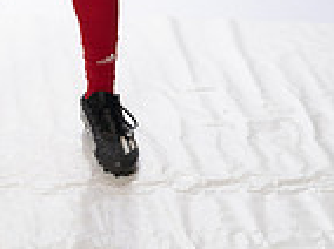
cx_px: 31
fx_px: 1233
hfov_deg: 15.2
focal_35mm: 128
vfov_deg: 10.6
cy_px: -256
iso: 400
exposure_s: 1/250
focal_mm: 42
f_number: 4
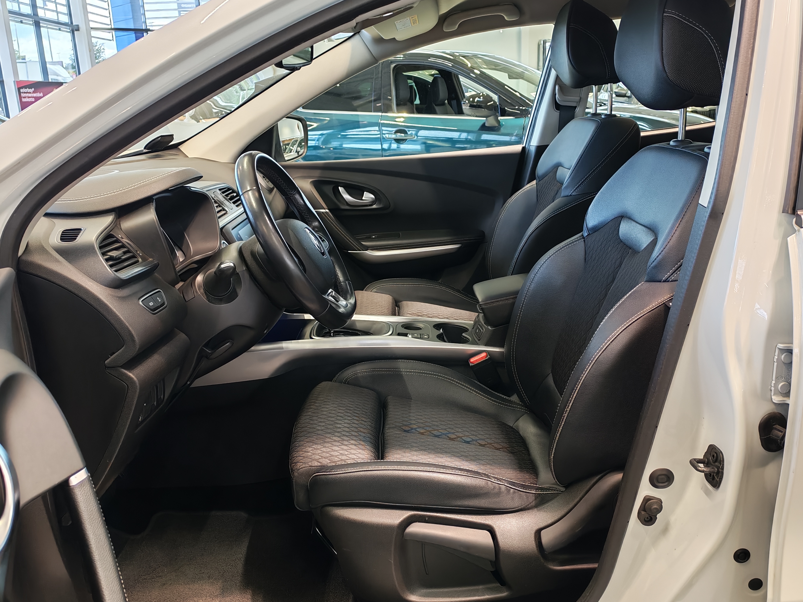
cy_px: 301
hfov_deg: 55.4
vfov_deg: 42.9
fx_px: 766
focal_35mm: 33
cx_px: 402
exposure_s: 1/100
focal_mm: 6.12
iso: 304
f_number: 1.9
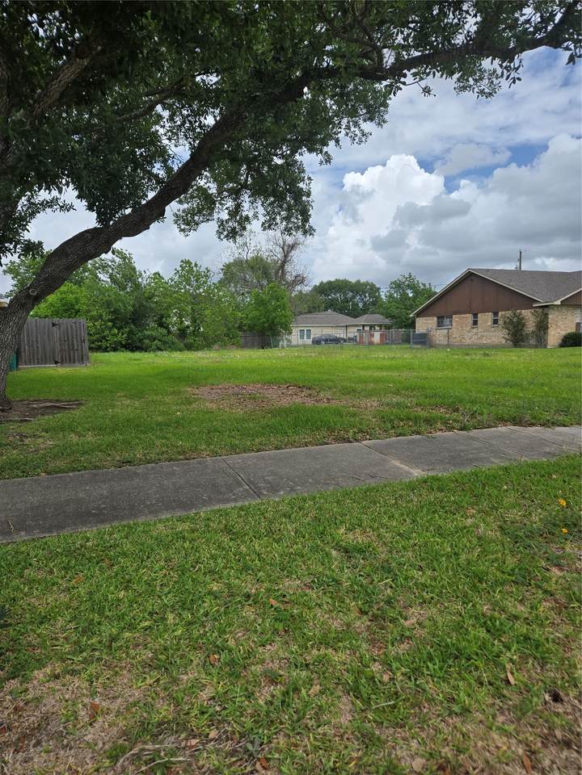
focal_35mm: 23
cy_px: 388
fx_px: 516
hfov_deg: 58.9
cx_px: 291
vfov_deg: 73.9
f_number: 1.8
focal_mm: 5.4
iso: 32
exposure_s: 1/2921
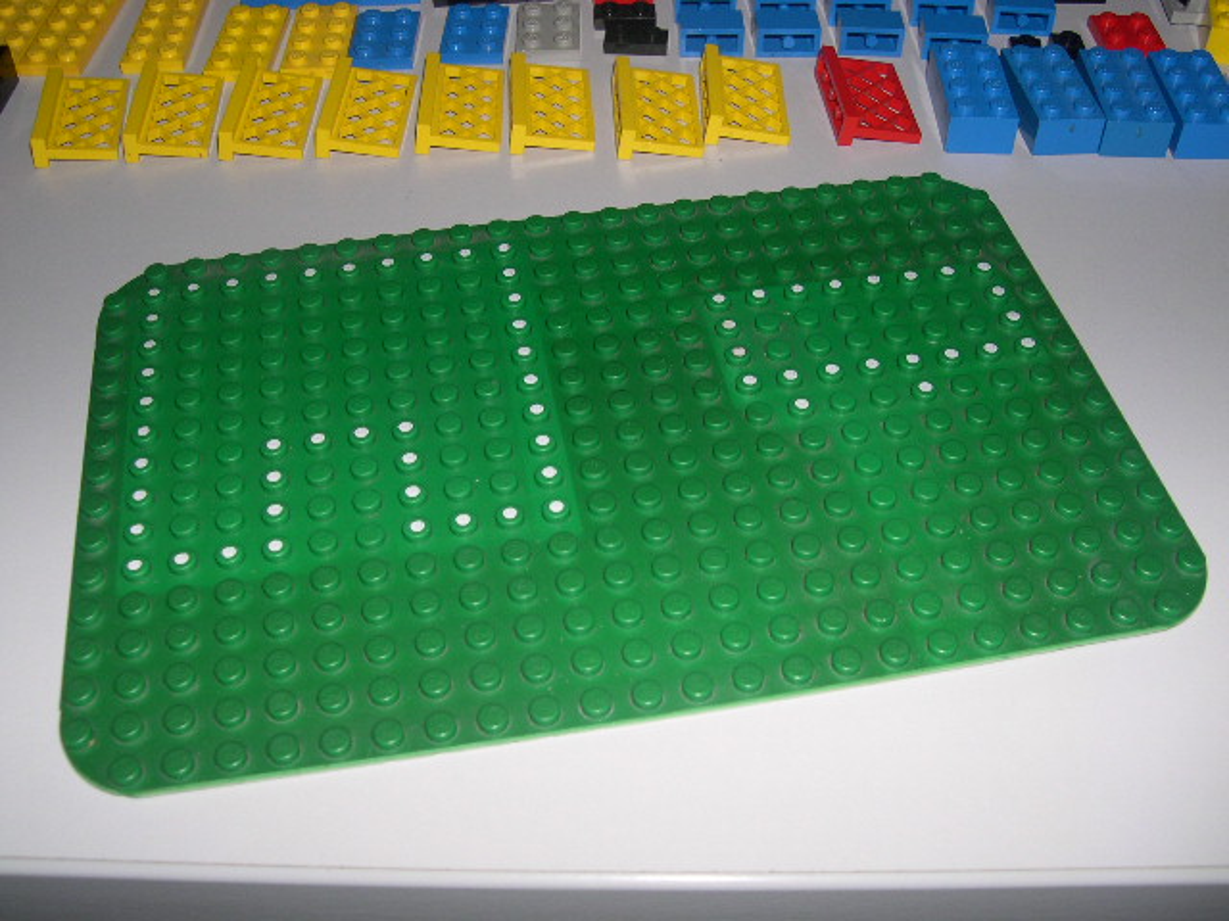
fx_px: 1349
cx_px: 614
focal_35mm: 38
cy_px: 460
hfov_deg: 49.0
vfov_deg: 37.7
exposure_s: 1/60
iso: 100
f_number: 7.6
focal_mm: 8
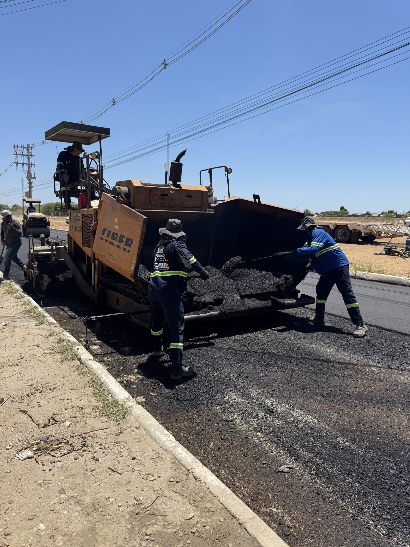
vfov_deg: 71.6
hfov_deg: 56.8
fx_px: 379
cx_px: 205
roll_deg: -0.2
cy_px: 274
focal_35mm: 24
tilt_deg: -8.3
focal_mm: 6.76
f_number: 1.78
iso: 80
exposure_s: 1/4950
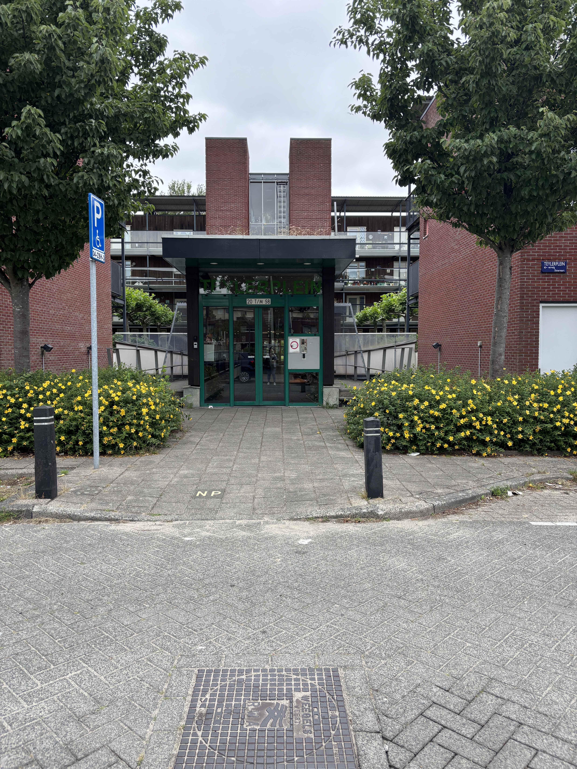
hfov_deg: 53.1
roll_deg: -0.7
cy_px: 384
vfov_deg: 67.3
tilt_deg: -3.8
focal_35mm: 26
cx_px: 288
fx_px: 578
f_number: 1.6
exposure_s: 1/334
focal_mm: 5.96
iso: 50
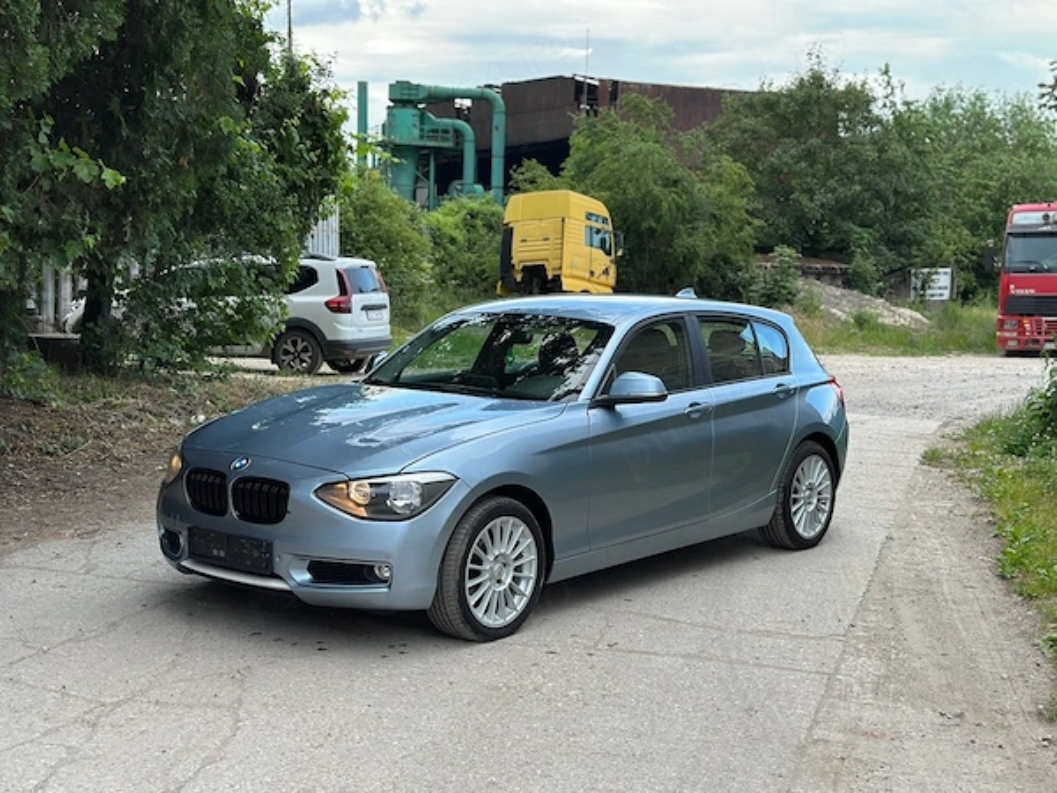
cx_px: 528
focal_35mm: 48
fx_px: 1466
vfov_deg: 30.3
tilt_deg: -4.9
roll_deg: -1.6
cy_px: 396
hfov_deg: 39.7
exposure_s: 1/230
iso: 80
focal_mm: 6.86
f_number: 1.78
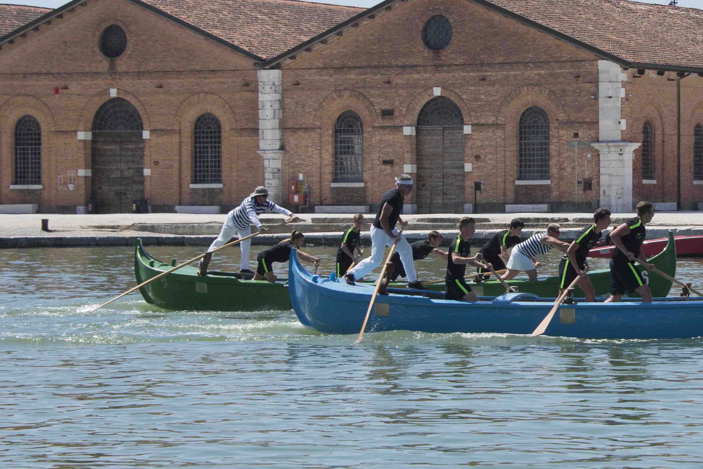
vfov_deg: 9.5
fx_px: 2813
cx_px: 699
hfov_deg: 14.0
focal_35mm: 144
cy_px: 177
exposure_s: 1/250
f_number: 8
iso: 125
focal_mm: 72
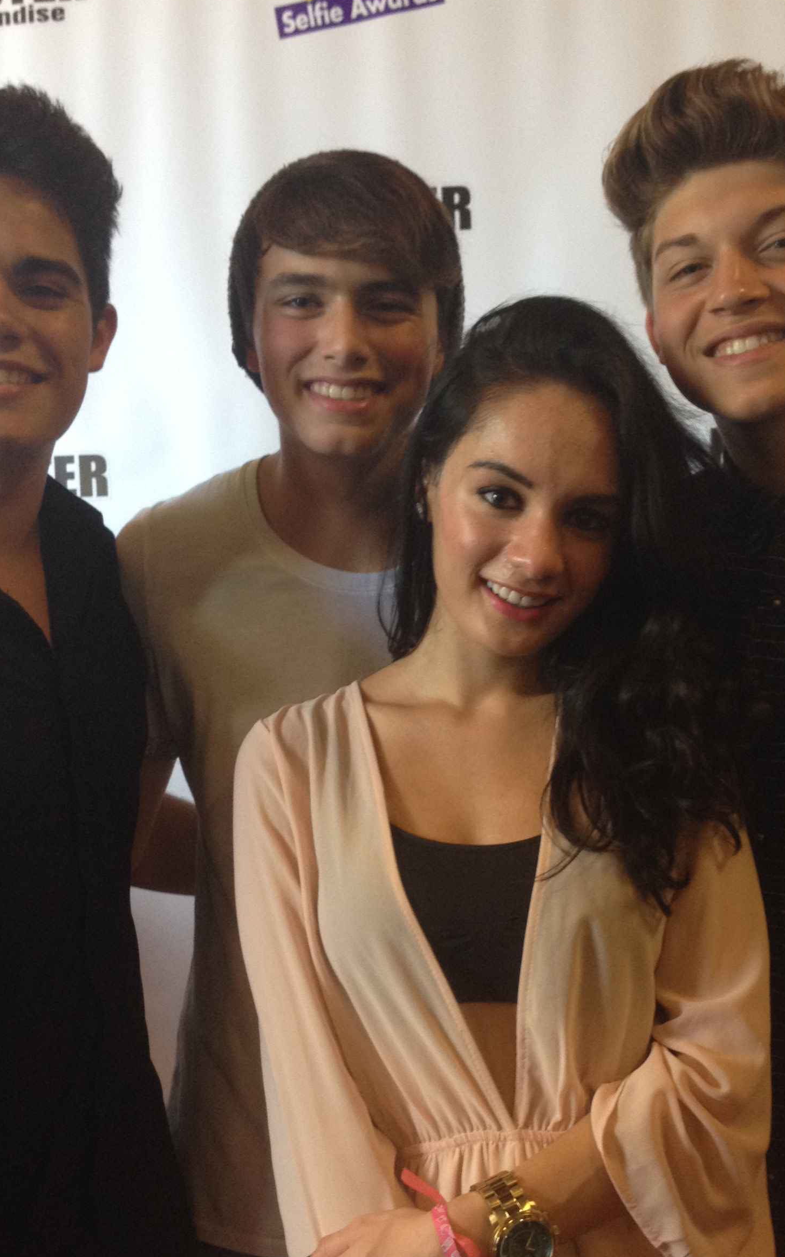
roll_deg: +1.4
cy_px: 718
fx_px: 1781
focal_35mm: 52
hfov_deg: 24.9
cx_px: 434
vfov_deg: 38.8
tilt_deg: -2.4
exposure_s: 1/20
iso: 100
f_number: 2.4
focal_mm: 4.28
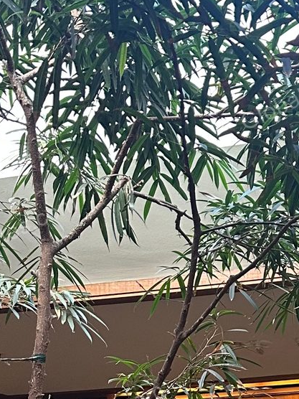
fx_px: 1060
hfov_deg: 15.5
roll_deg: +0.2
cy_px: 532
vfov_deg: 19.5
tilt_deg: +6.2
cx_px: 357
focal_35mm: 92
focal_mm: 6.86
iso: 400
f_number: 1.78
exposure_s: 1/60
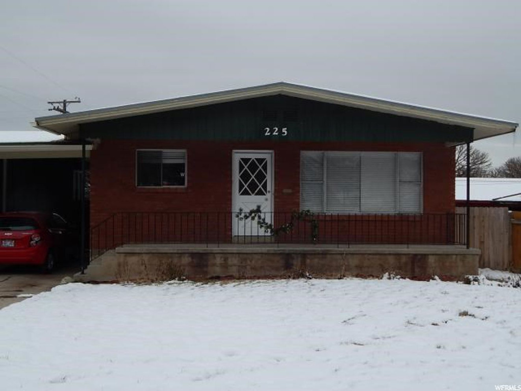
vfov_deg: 37.7
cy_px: 196
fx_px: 572
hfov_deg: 49.0
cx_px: 260
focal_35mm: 38
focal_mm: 6.8
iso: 125
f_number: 3.4
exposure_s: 1/1250
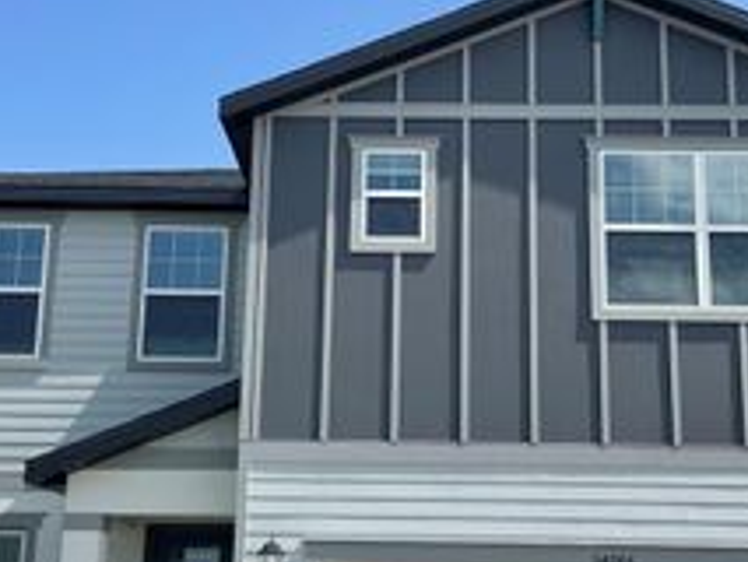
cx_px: 414
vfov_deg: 24.0
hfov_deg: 31.6
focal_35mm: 61
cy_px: 318
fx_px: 1319
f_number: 1.6
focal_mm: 4.2
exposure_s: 1/3731
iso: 32
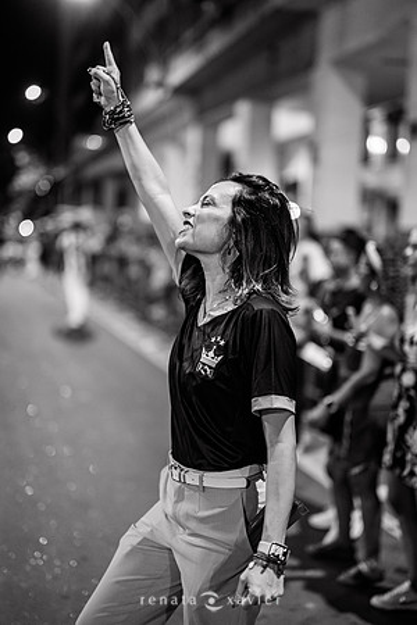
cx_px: 208
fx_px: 869
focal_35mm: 50
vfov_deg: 39.6
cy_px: 312
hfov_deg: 27.0
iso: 2500
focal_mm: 50
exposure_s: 1/320
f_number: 1.2
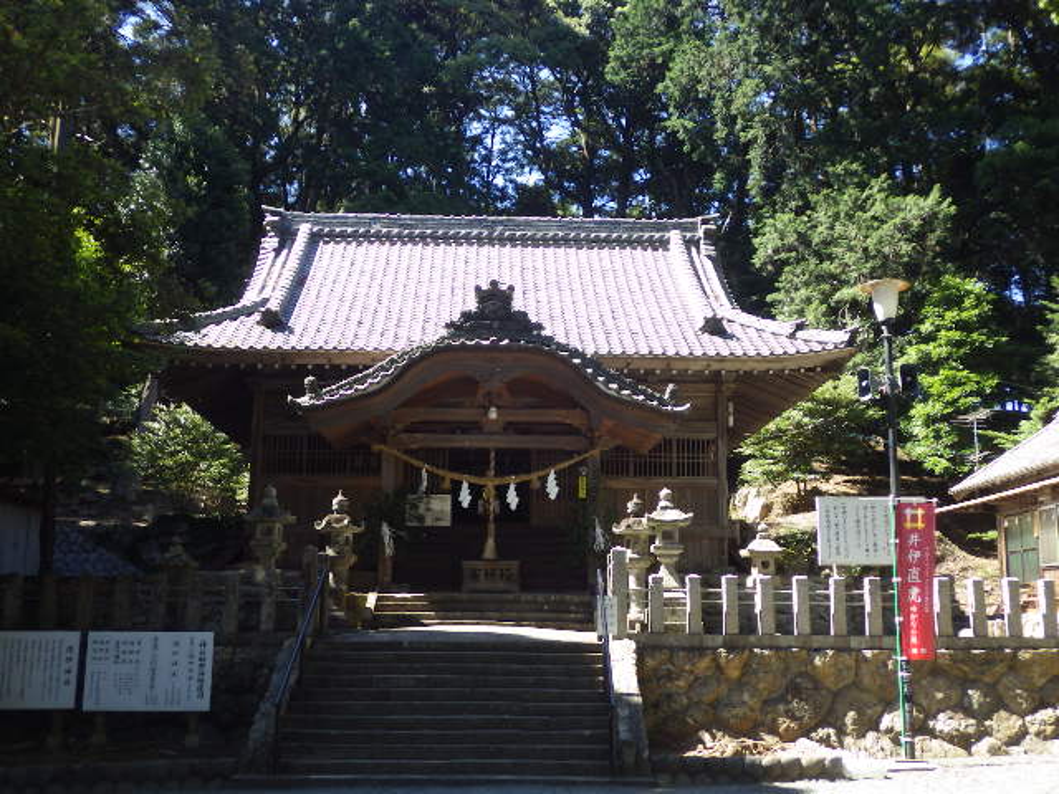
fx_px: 1193
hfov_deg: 47.9
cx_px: 530
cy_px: 397
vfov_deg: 36.8
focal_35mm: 39
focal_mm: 6.9
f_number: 3.7
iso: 125
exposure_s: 1/160
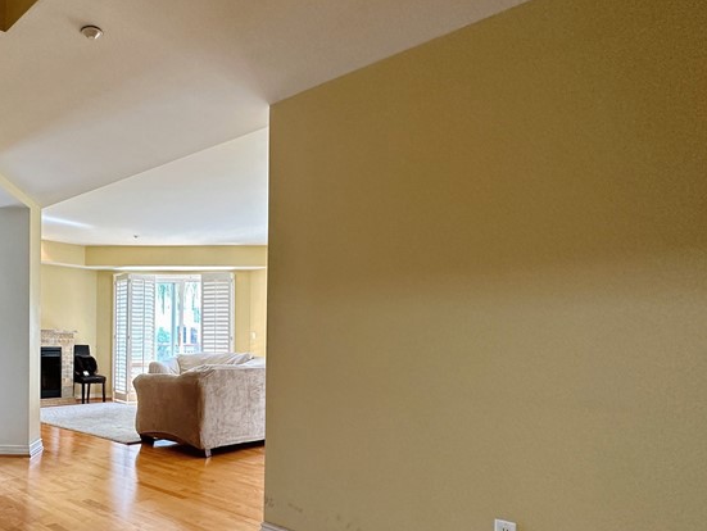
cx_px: 163
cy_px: 346
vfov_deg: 52.3
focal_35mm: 26
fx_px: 531
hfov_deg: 62.7
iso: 250
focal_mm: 2.22
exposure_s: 1/120
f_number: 2.2
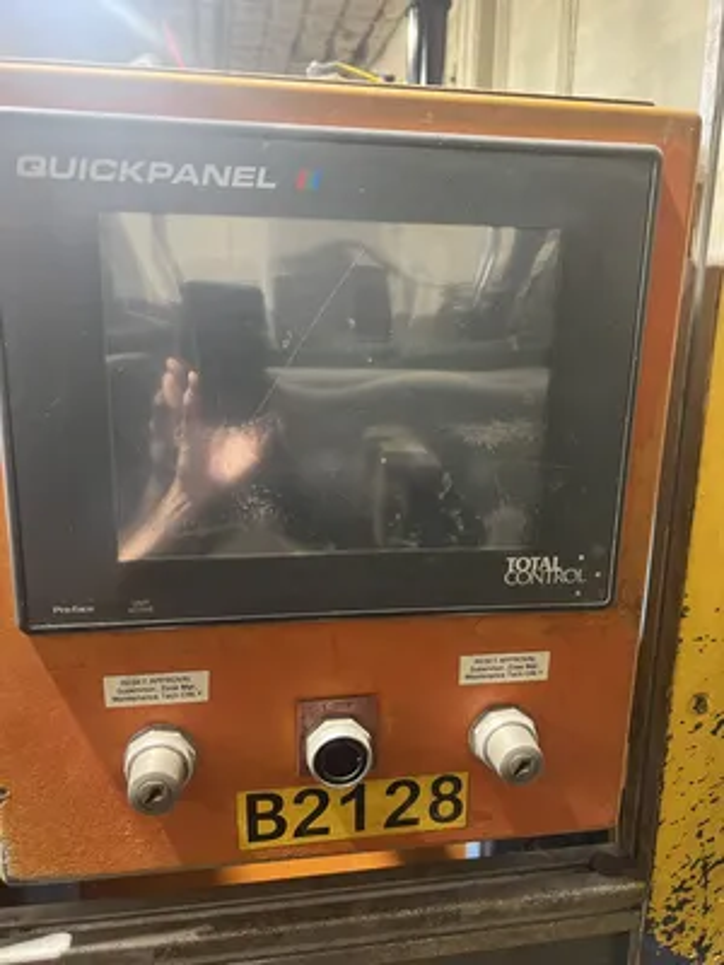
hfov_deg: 53.1
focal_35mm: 26
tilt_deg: -13.5
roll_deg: -1.0
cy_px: 482
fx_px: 725
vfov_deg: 67.3
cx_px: 362
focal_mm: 5.7
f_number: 1.5
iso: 500
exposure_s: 1/60
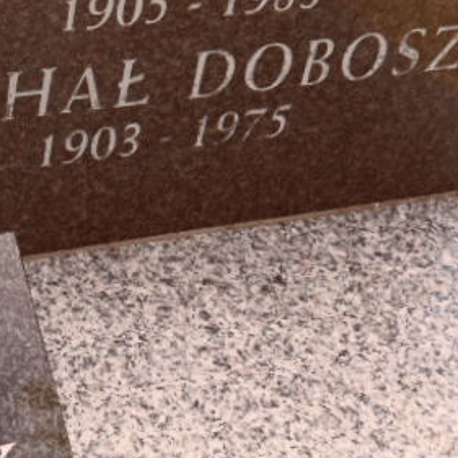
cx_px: 7
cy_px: 220
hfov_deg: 16.6
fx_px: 1542
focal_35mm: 103
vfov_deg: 16.9
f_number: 3.4
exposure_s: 1/350
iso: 80
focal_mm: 5.3
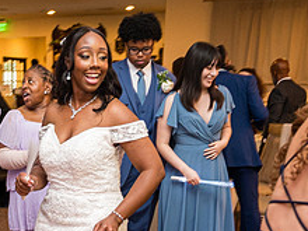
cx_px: 64
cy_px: 239
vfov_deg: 22.9
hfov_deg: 30.9
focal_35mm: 61
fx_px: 543
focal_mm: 24
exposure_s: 1/60
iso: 3200
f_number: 4
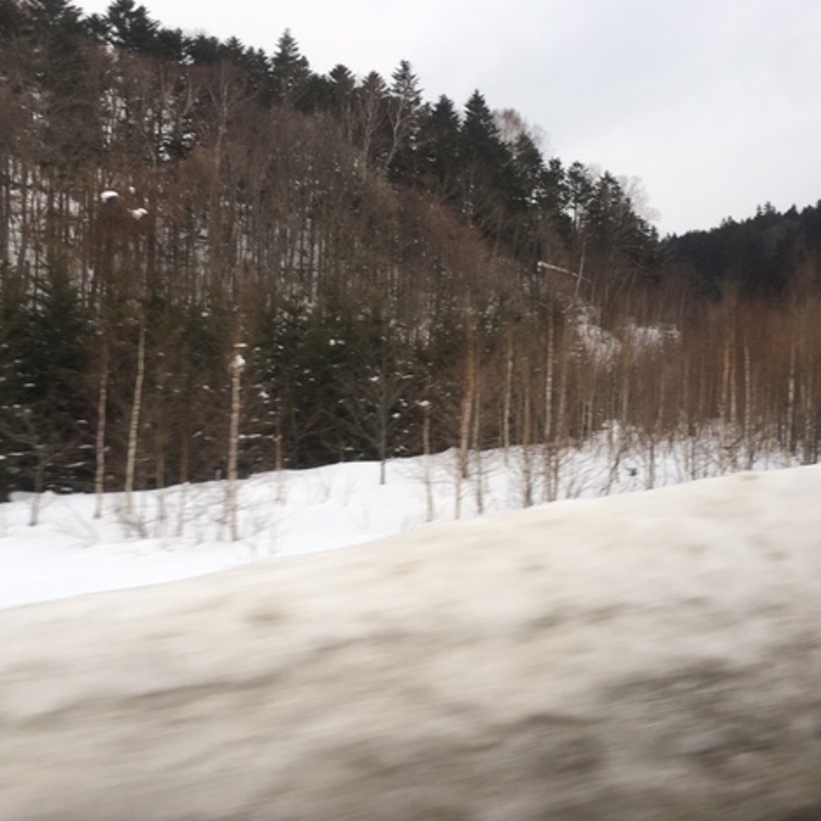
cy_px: 410
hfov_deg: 47.1
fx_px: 939
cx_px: 466
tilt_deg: -6.9
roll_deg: -2.6
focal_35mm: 35
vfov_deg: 47.2
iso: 25
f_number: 2.2
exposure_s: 1/214
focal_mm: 4.15
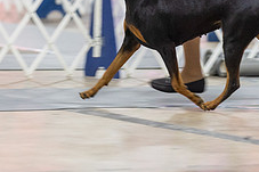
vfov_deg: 3.4
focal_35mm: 404
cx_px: 75
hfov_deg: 5.1
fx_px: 2904
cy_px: -24
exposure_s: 1/160
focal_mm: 158
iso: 2500
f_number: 2.8
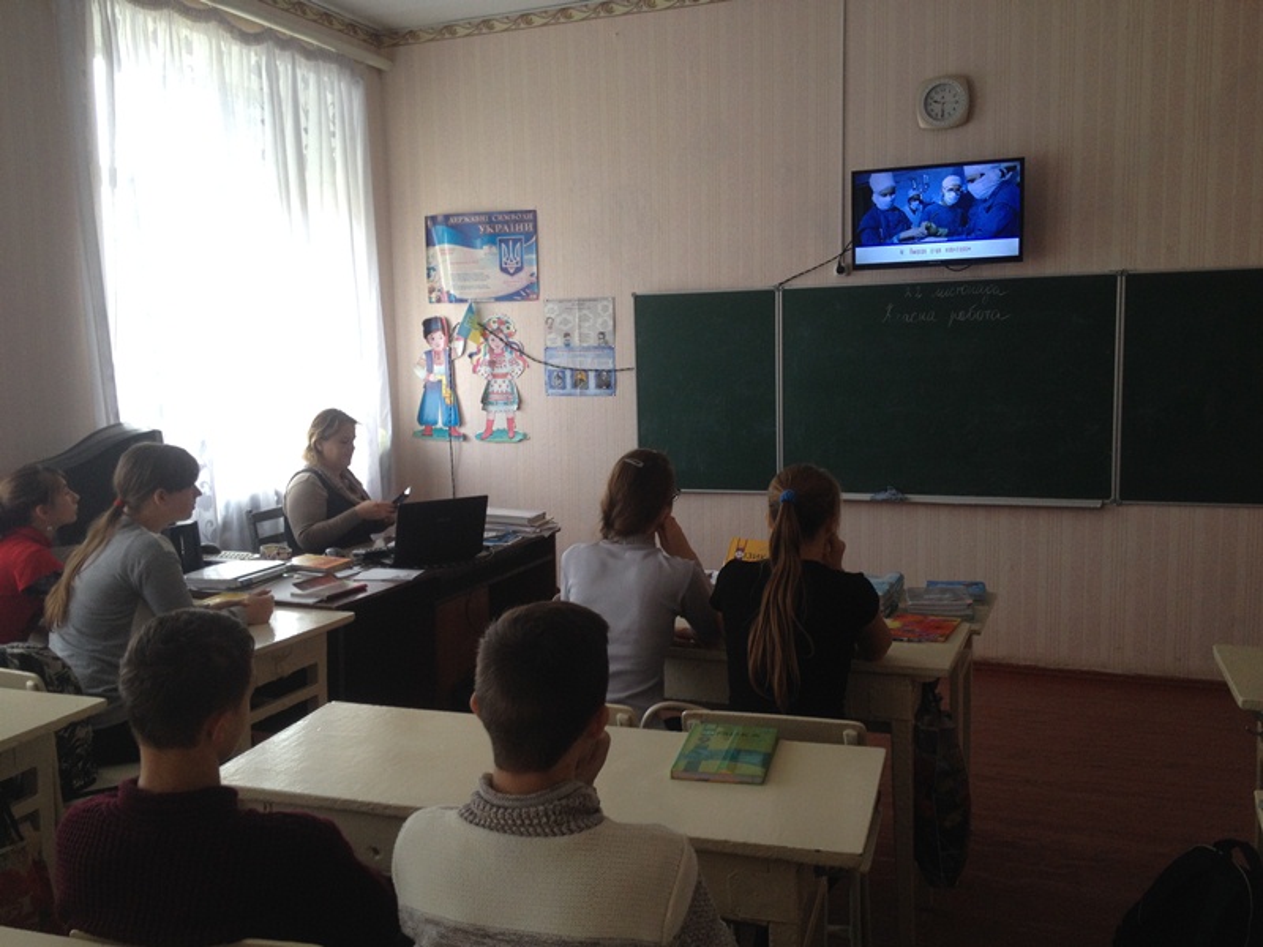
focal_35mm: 35
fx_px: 1277
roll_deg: +2.3
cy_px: 474
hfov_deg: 52.6
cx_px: 632
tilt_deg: -7.6
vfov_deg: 40.7
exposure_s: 1/40
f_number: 2.4
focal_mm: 4.28
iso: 64
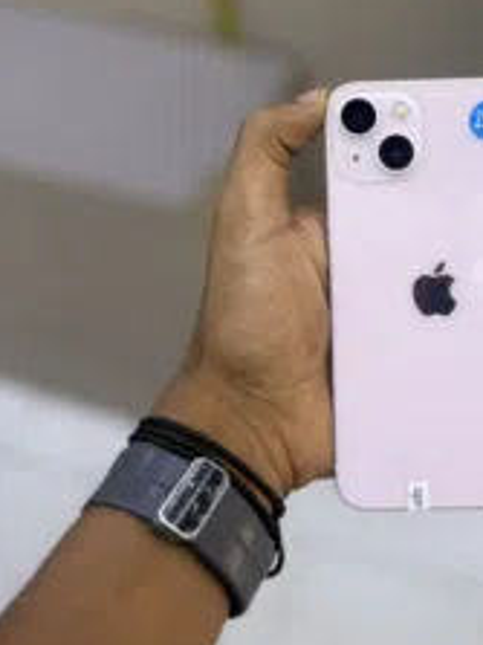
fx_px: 801
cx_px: 425
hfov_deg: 32.1
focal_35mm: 43
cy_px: 240
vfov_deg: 43.5
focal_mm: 6.76
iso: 64
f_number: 1.78
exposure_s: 1/172
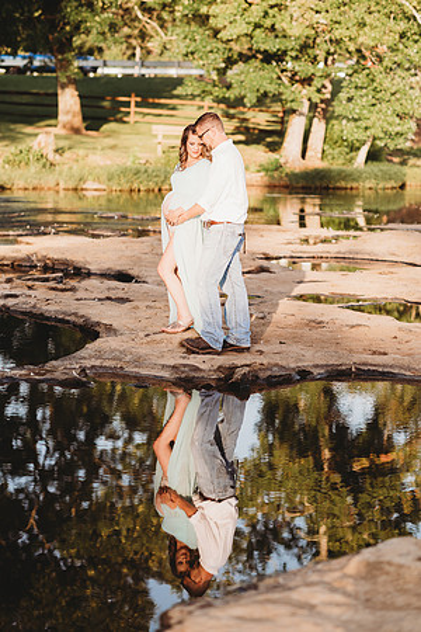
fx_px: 1491
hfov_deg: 16.1
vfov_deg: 23.9
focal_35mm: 85
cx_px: 210
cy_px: 316
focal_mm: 85
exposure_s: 1/1000
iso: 160
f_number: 2.5
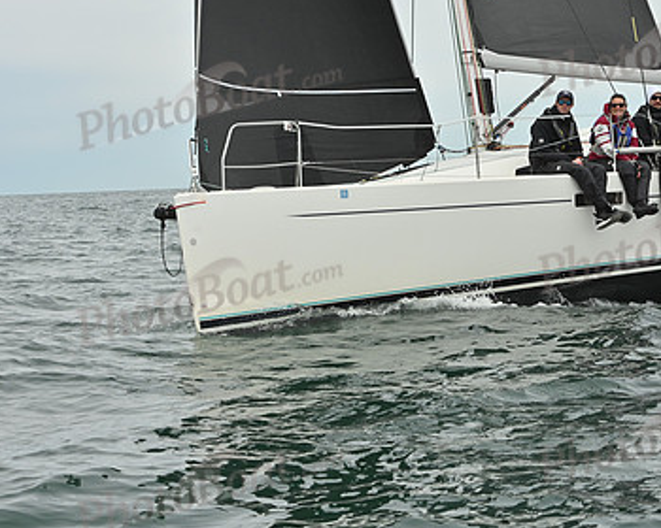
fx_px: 2132
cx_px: 442
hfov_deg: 17.6
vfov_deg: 14.1
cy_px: 173
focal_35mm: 109
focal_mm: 70
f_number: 8
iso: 320
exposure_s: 1/1000
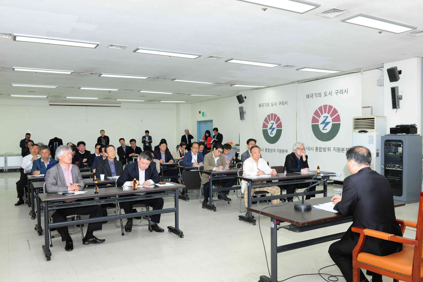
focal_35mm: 32
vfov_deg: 41.1
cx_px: 212
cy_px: 141
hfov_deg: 58.7
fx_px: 376
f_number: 8
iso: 1600
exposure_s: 1/125
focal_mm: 32
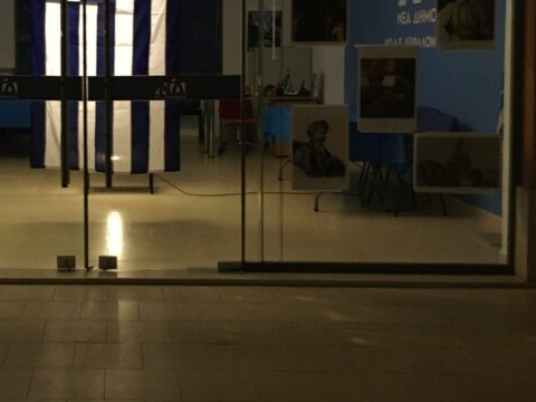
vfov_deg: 27.6
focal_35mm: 52
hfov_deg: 35.2
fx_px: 805
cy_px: 90
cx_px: 80
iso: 500
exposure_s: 1/17
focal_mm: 4.15
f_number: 2.2
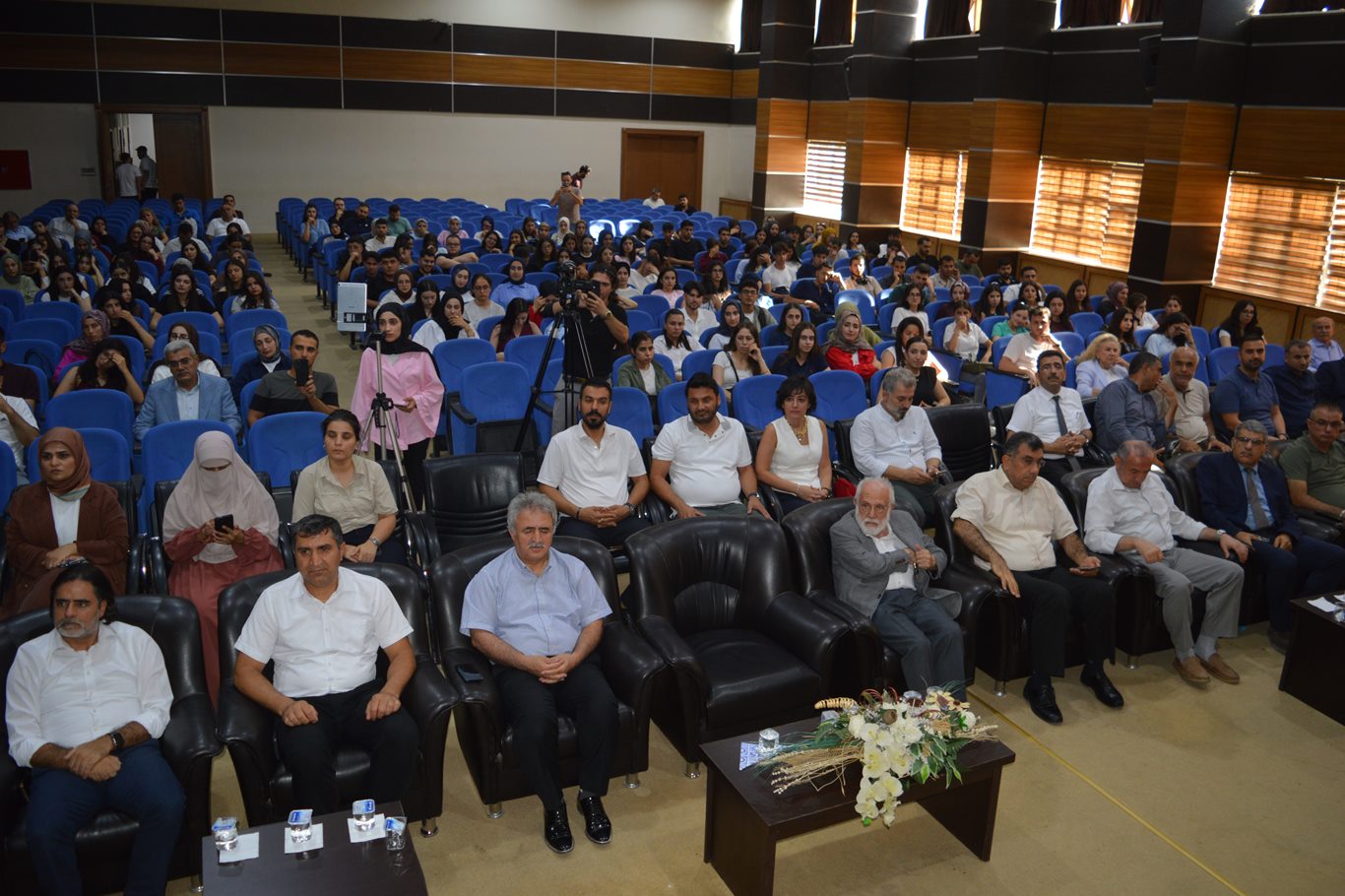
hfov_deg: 67.4
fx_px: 1008
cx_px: 672
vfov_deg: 47.9
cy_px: 448
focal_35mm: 27
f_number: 3.5
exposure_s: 1/60
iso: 450
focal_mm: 18
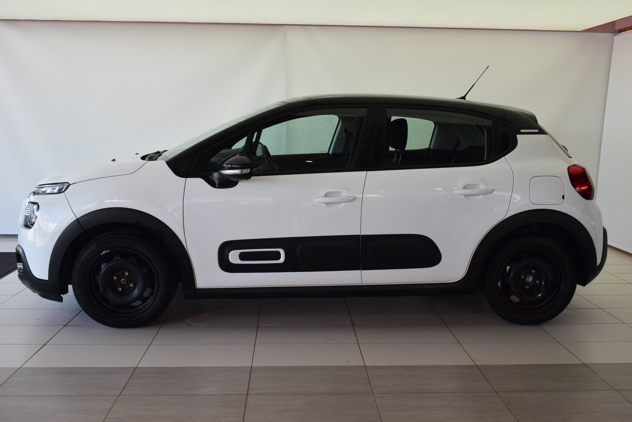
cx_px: 316
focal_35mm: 32
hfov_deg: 59.5
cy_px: 211
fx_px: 553
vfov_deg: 41.8
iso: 1600
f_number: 9
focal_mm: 21
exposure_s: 1/320
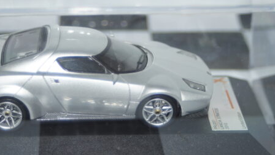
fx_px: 844
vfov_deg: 10.5
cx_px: 100
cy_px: 67
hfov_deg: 18.5
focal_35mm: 116
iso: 200
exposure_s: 1/125
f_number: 5
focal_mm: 55
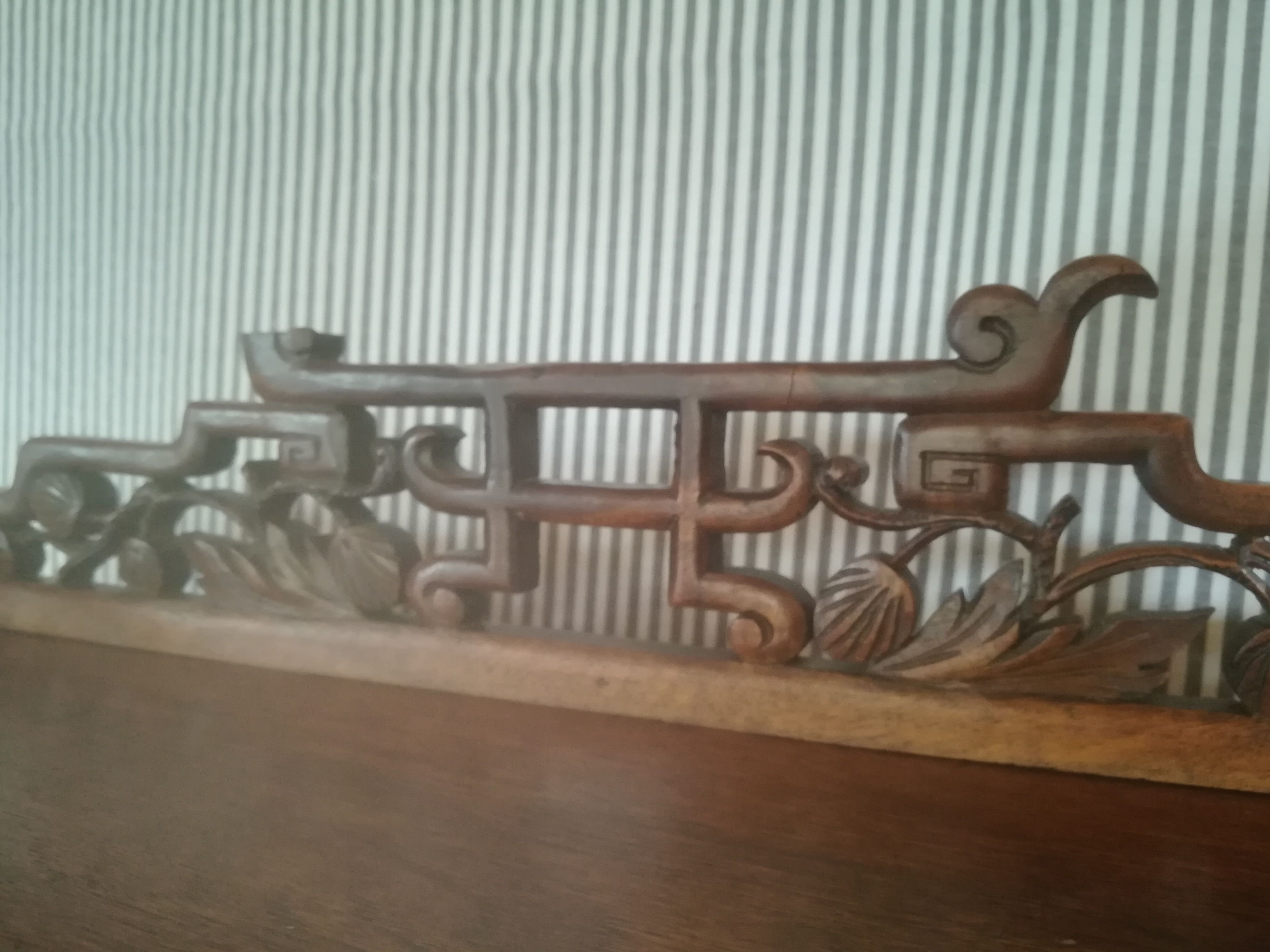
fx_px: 954
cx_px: 635
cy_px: 476
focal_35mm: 26
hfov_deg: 67.3
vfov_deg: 53.1
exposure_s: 1/20
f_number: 2.2
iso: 640
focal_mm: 3.83
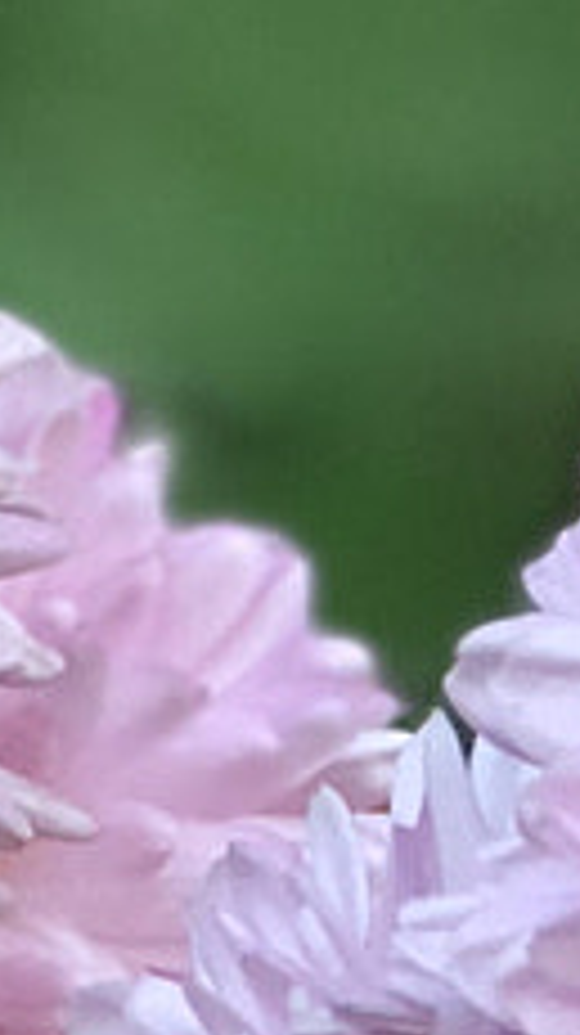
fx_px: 11837
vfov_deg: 5.0
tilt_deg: -2.6
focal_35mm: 432
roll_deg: -3.5
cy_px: 50
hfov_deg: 2.8
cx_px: -980
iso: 250
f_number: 2.8
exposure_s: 1/120
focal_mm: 6.6
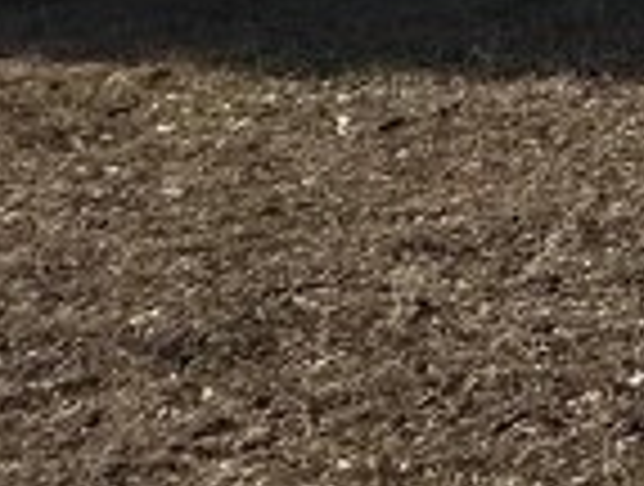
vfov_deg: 11.1
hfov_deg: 10.3
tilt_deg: +12.2
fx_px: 1865
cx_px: 2117
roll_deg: +0.5
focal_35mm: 100
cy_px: -855
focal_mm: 2.22
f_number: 2.2
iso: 50
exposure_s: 1/6135
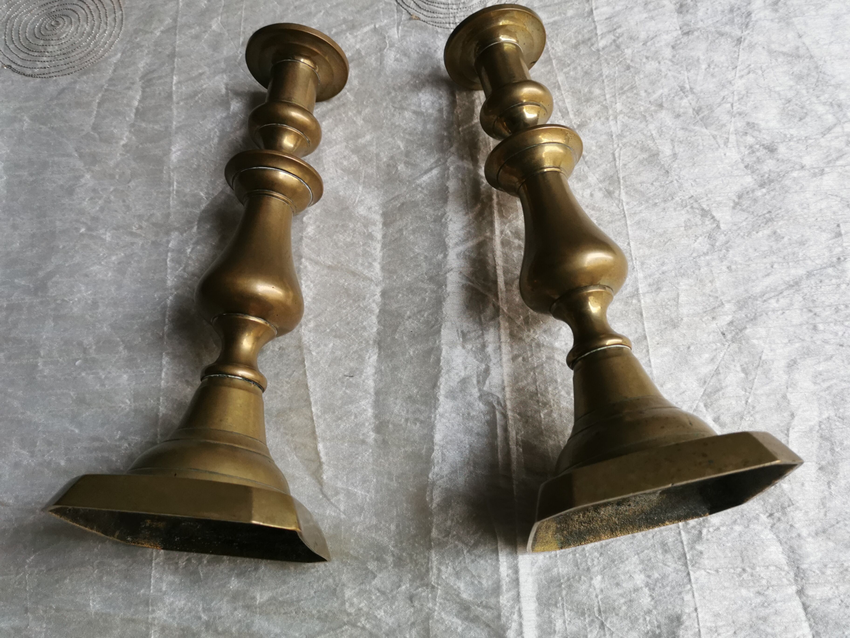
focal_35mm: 31
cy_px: 319
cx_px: 425
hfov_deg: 58.4
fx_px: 761
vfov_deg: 45.4
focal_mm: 5.58
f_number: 1.8
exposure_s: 1/50
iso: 200
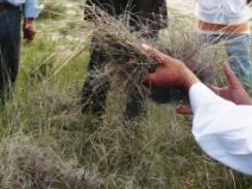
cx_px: 184
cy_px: 21
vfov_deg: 19.6
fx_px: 539
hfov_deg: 26.0
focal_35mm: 74
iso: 100
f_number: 2.8
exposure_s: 1/640
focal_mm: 5.8
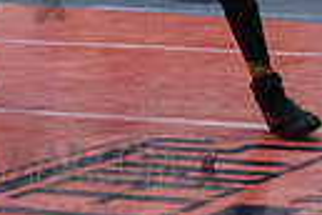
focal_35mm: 278
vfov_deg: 4.8
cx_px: 50
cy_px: -264
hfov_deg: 7.4
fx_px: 2486
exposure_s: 1/320
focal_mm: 62
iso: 8000
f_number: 3.2
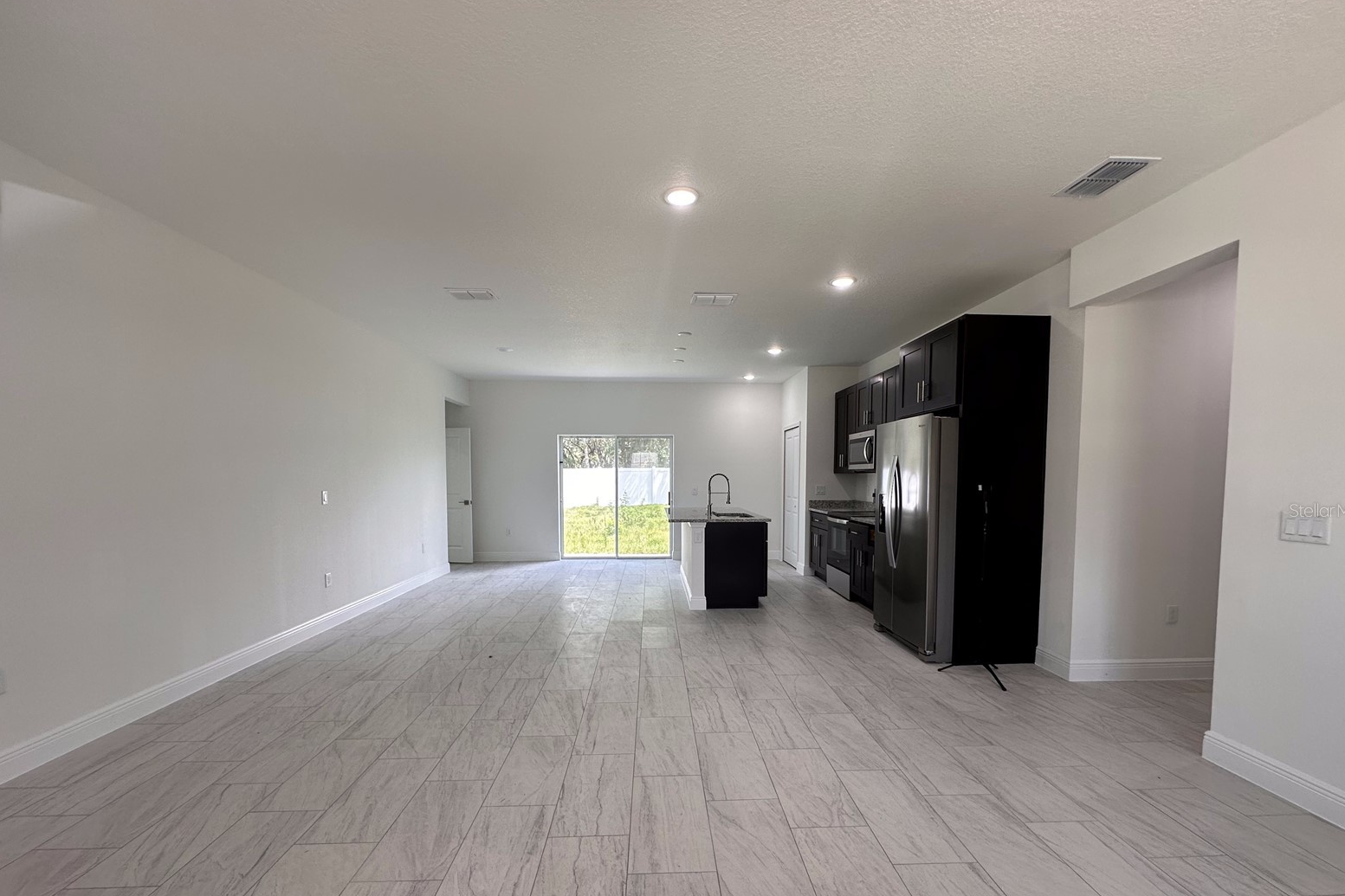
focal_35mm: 15
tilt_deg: -3.9
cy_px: 510
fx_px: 560
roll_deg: -0.3
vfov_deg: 76.9
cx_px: 678
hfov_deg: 100.4
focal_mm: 2.22
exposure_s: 1/120
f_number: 2.2
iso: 80
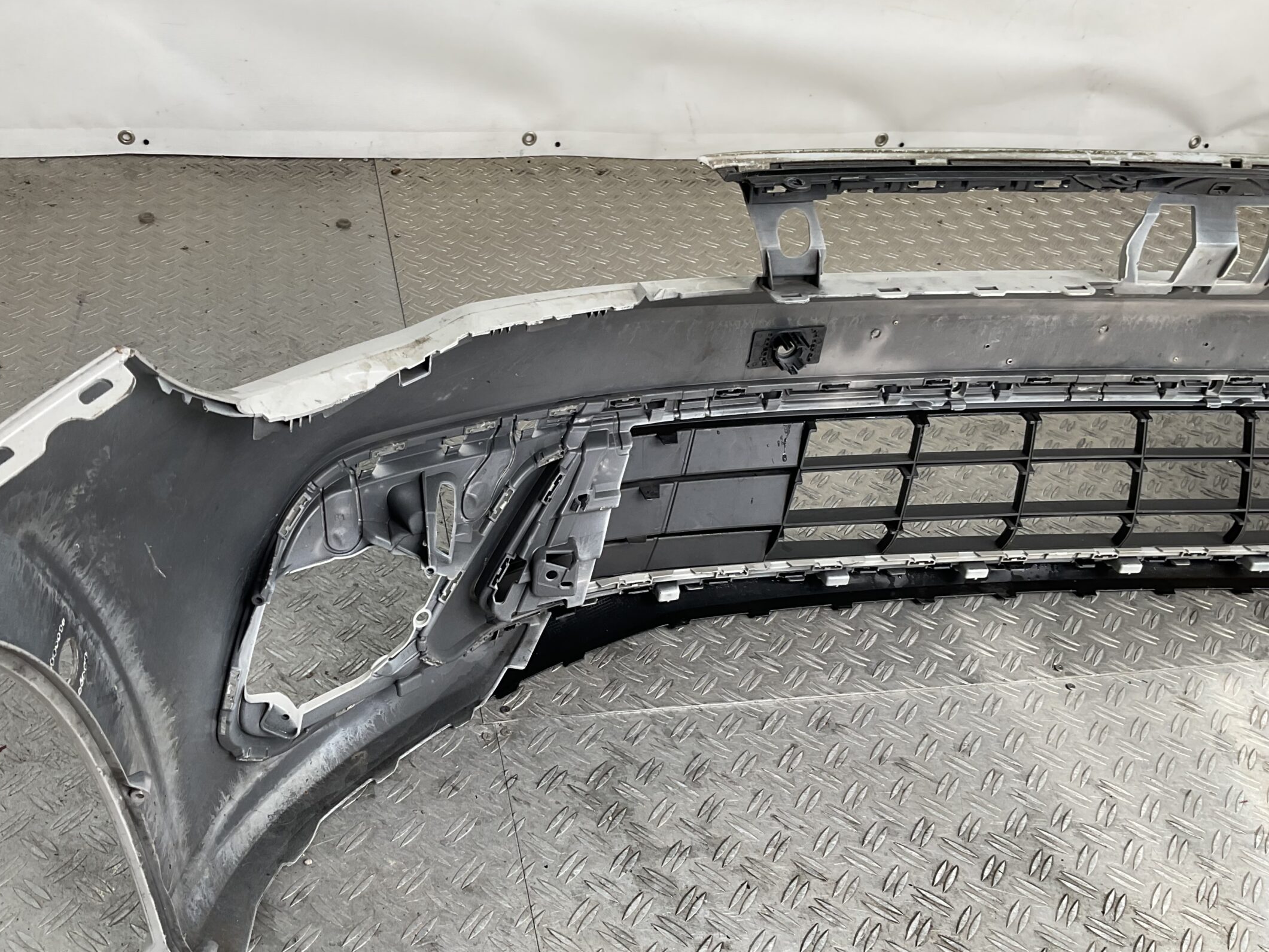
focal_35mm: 35
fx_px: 1283
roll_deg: -10.1
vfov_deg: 40.6
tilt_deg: -39.4
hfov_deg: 52.5
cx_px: 570
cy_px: 542
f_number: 1.8
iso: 16
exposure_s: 1/153
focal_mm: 3
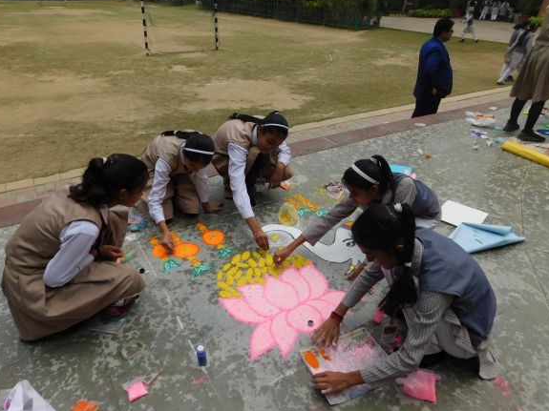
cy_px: 200
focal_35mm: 24
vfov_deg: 56.8
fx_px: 381
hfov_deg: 71.6
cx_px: 275
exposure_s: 1/1000
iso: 125
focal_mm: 4
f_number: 3
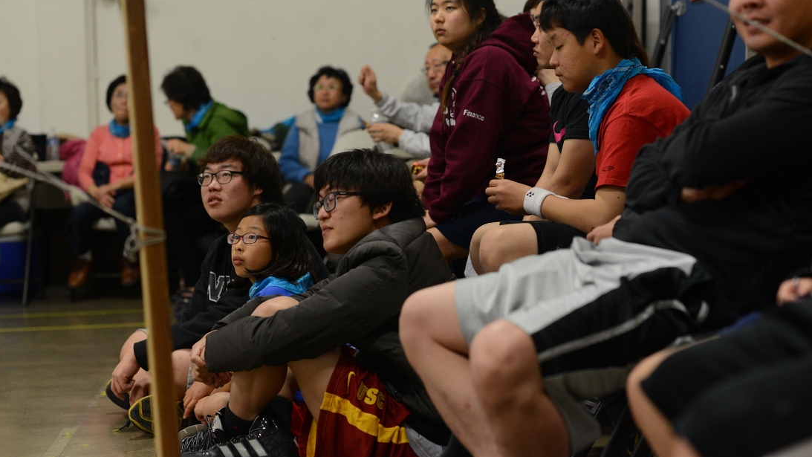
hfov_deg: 23.7
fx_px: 1938
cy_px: 189
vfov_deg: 13.4
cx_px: 403
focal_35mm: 90
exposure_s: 1/100
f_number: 3.5
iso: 1250
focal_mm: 85
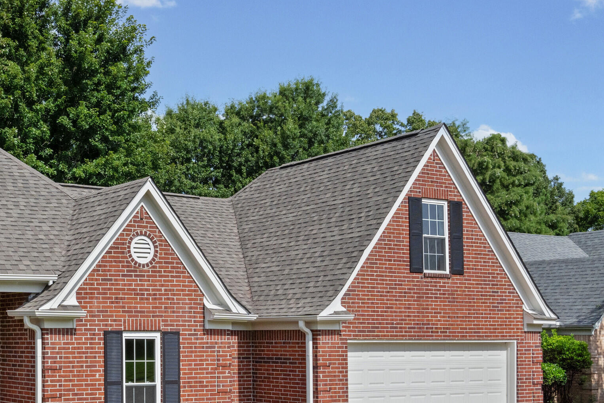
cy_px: 333
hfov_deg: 34.5
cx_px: 77
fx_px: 923
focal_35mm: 55
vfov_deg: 24.2
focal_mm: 29
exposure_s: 1/3000
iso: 1000
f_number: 9.5
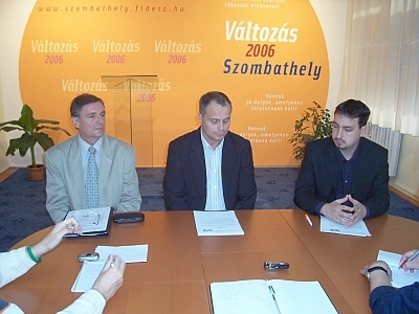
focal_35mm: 34
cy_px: 157
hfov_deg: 54.0
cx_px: 210
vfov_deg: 41.8
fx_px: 412
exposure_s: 1/60
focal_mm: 5.6
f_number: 2.7
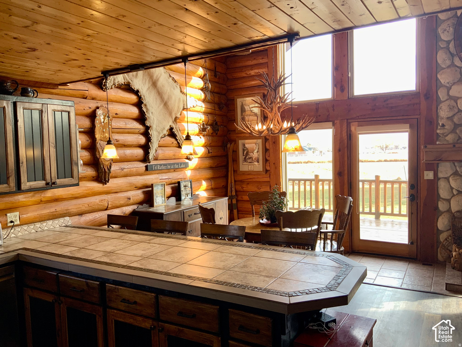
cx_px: 231
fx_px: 387
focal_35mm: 29
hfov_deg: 61.7
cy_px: 174
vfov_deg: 48.2
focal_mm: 3
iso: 25
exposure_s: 1/120
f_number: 1.8
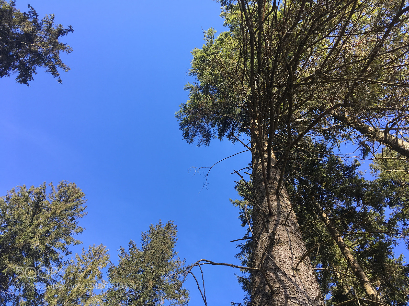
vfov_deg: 48.2
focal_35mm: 29
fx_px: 343
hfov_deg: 61.7
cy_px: 153
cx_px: 204
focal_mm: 4.15
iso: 25
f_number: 2.2
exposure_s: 1/331
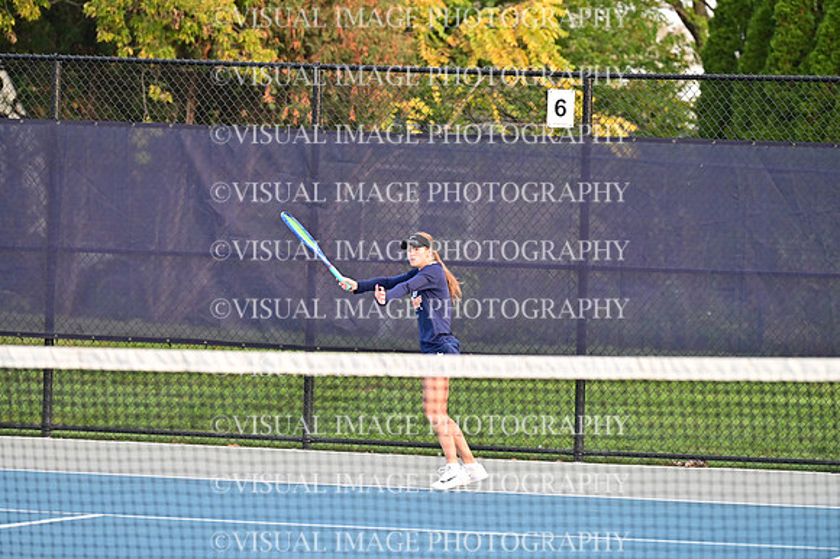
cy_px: 280
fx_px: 4664
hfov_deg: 10.3
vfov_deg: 6.9
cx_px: 420
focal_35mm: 200
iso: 2000
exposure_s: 1/1600
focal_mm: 200
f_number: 4
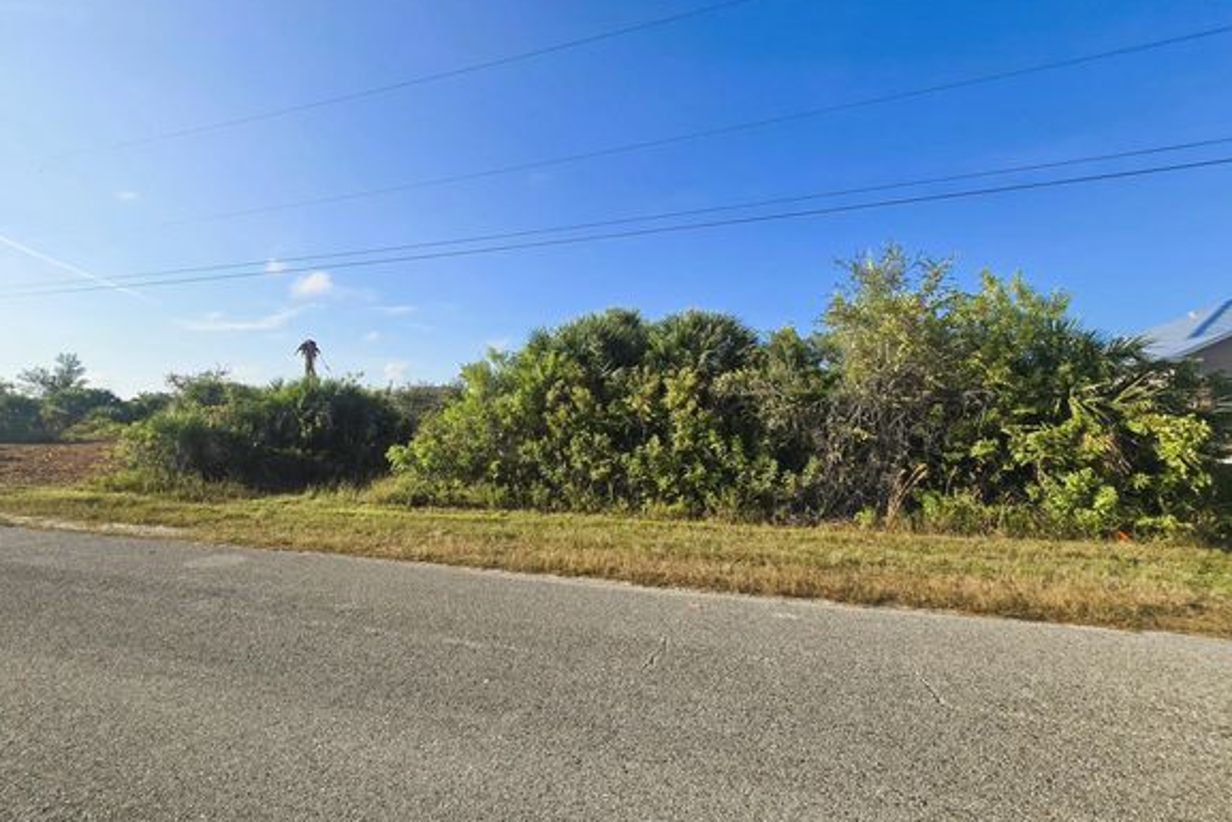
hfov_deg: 100.2
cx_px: 572
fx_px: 513
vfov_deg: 77.3
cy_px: 395
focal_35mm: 15
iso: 50
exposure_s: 1/2635
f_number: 2.2
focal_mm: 2.2
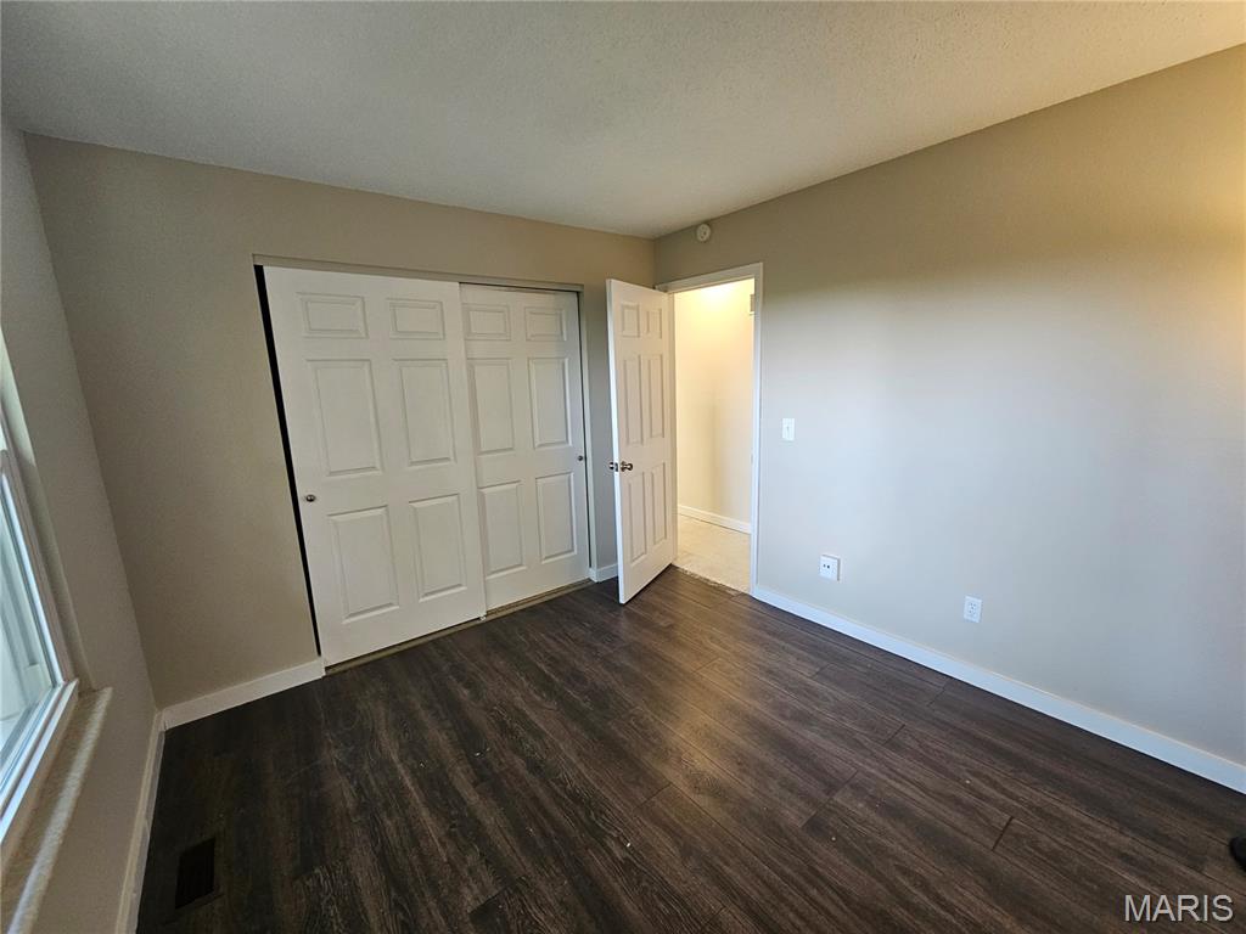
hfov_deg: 106.2
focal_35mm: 13
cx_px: 623
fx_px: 468
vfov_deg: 89.9
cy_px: 467
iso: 200
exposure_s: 1/60
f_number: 2.2
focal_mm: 2.2
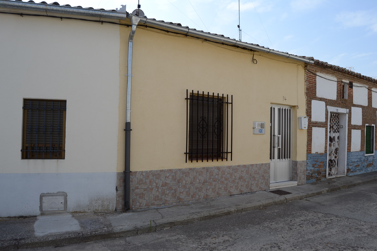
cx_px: 188
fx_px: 283
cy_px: 126
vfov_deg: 47.9
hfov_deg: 67.4
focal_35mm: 27
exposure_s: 1/250
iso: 100
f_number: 8
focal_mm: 18
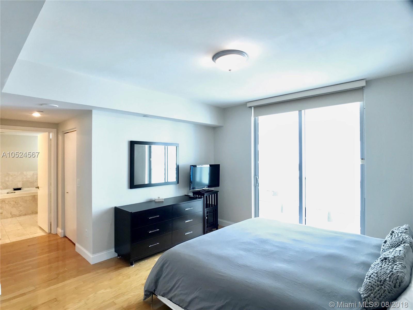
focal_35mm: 28
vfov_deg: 49.7
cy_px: 155
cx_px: 206
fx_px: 334
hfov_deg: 63.4
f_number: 1.8
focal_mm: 3.99
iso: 32
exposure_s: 1/60
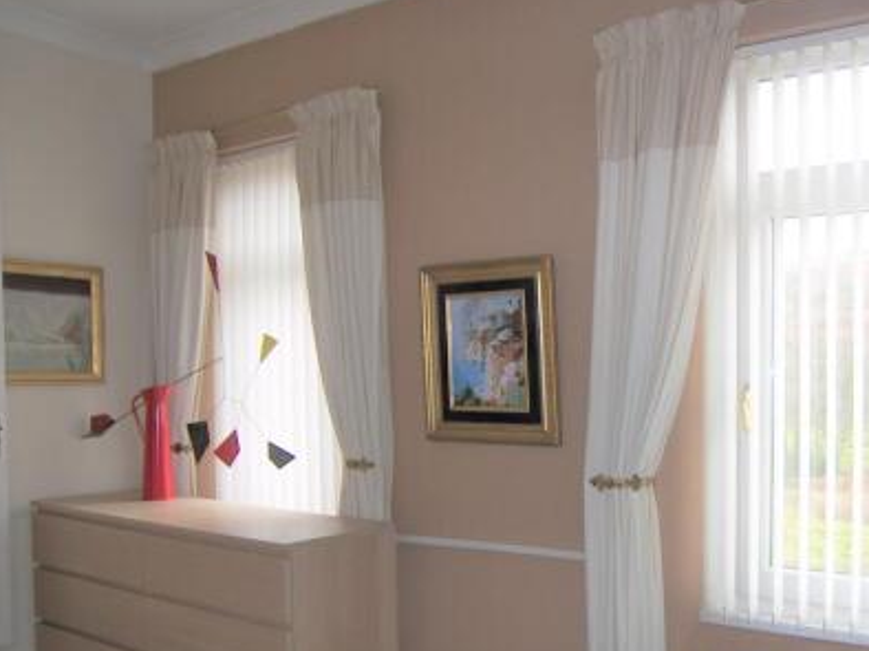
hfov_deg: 45.9
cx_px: 601
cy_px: 418
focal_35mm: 40
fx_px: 1004
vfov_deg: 35.7
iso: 50
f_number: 2.8
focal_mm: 5.7
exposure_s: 1/60
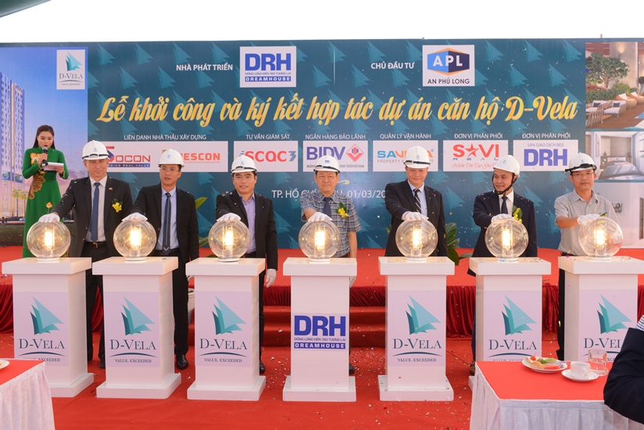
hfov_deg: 58.7
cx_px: 322
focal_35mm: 32
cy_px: 215
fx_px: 573
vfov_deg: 41.1
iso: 1000
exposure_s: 1/60
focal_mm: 32
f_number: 8
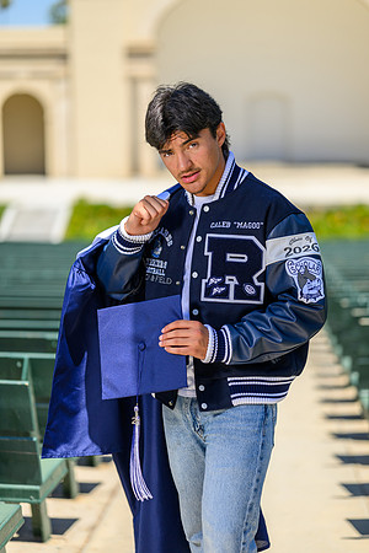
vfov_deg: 23.9
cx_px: 184
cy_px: 276
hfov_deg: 16.1
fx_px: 1307
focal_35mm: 85
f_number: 1.8
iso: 100
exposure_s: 1/4000
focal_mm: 85
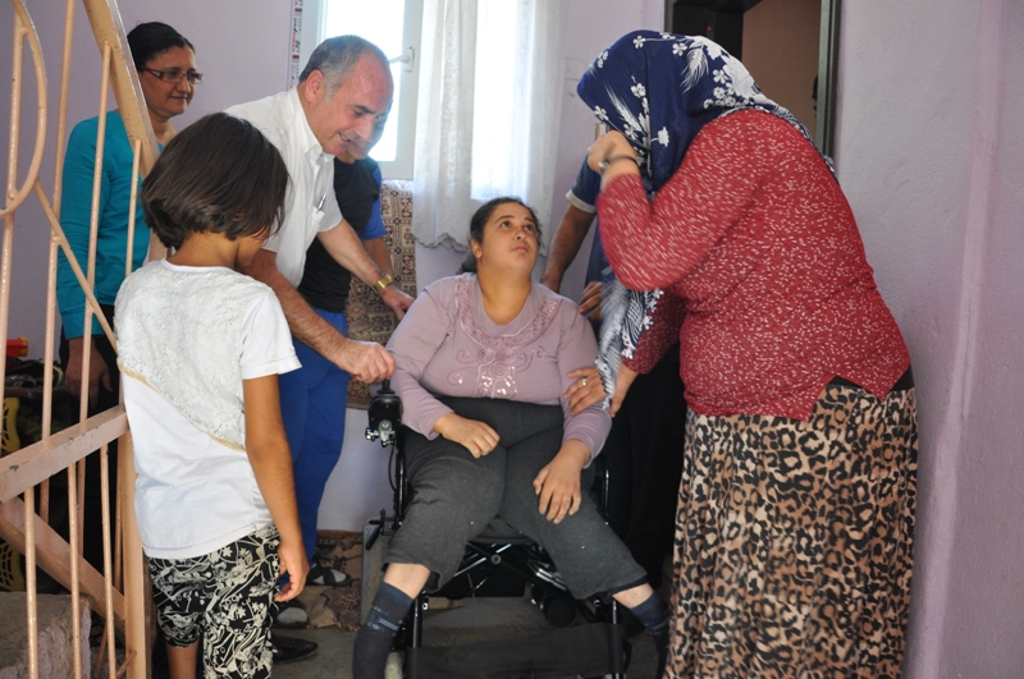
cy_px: 340
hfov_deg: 67.5
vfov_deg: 47.8
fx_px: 767
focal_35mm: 27
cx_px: 512
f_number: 5
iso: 400
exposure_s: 1/25
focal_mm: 18
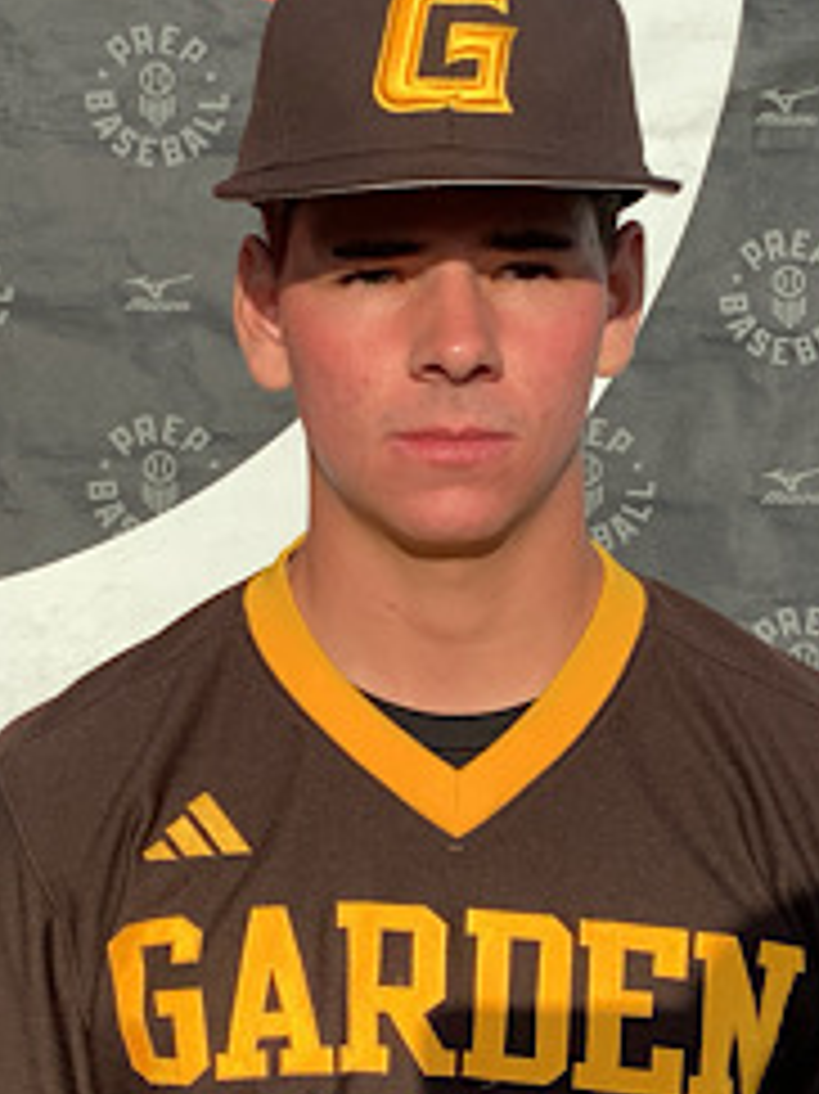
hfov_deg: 28.5
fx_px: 1610
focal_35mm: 51
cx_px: 338
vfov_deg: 37.3
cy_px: 671
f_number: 2.4
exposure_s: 1/1235
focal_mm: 3.3
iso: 25
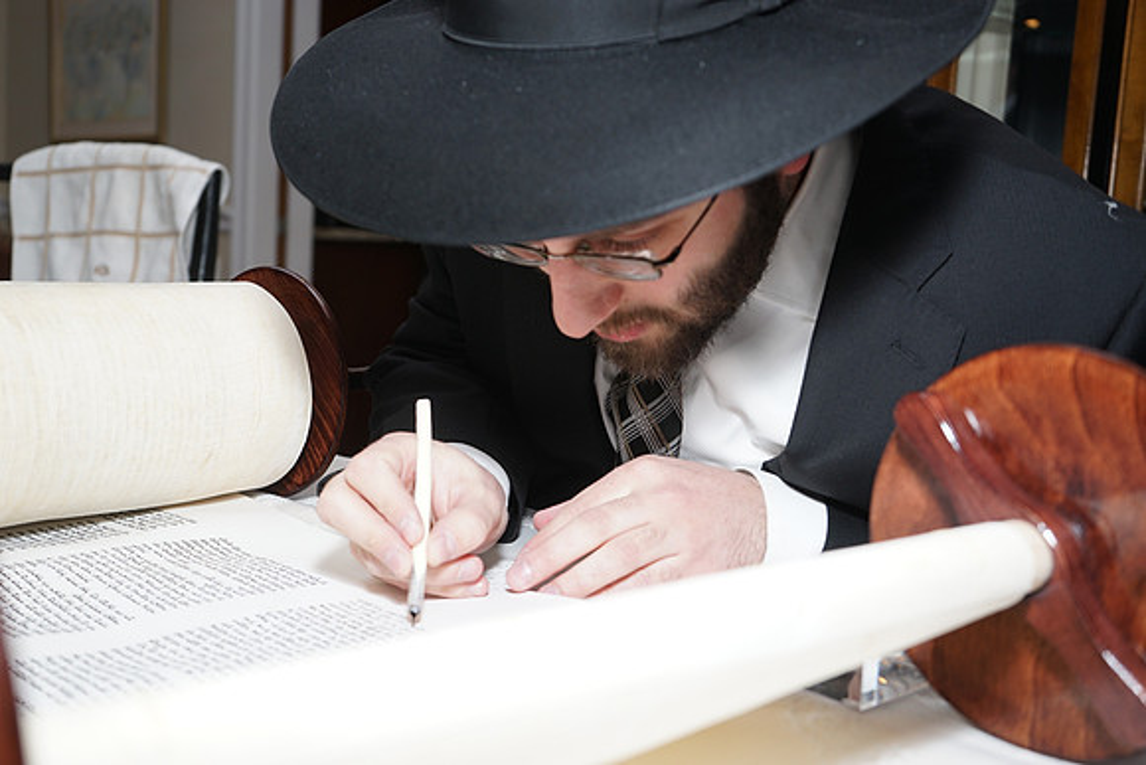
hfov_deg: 49.5
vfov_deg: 34.2
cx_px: 573
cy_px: 382
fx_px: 1242
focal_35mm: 39
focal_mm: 39
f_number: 5.6
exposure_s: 1/100
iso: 320
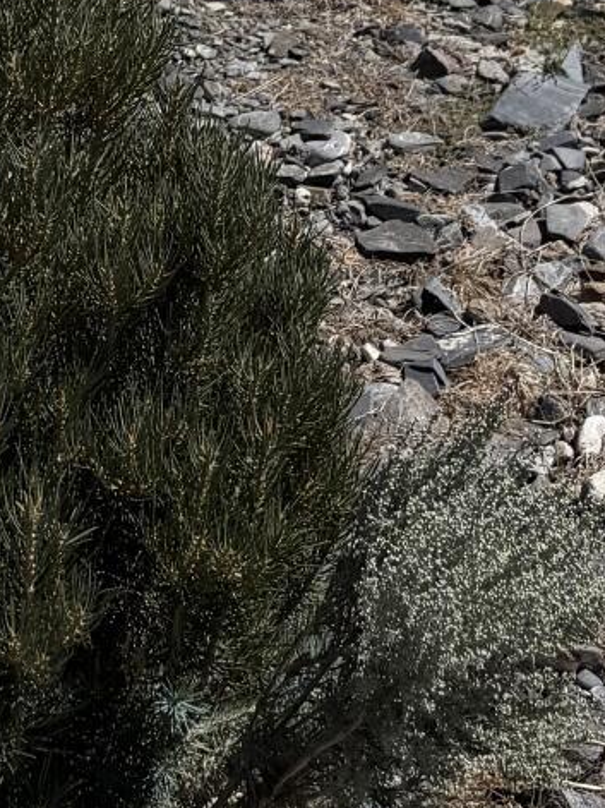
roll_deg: +0.0
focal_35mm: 102
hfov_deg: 14.5
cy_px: -890
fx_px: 2378
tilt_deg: -0.5
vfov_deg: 15.0
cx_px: 389
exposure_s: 1/9091
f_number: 1.78
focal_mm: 6.76
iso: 80
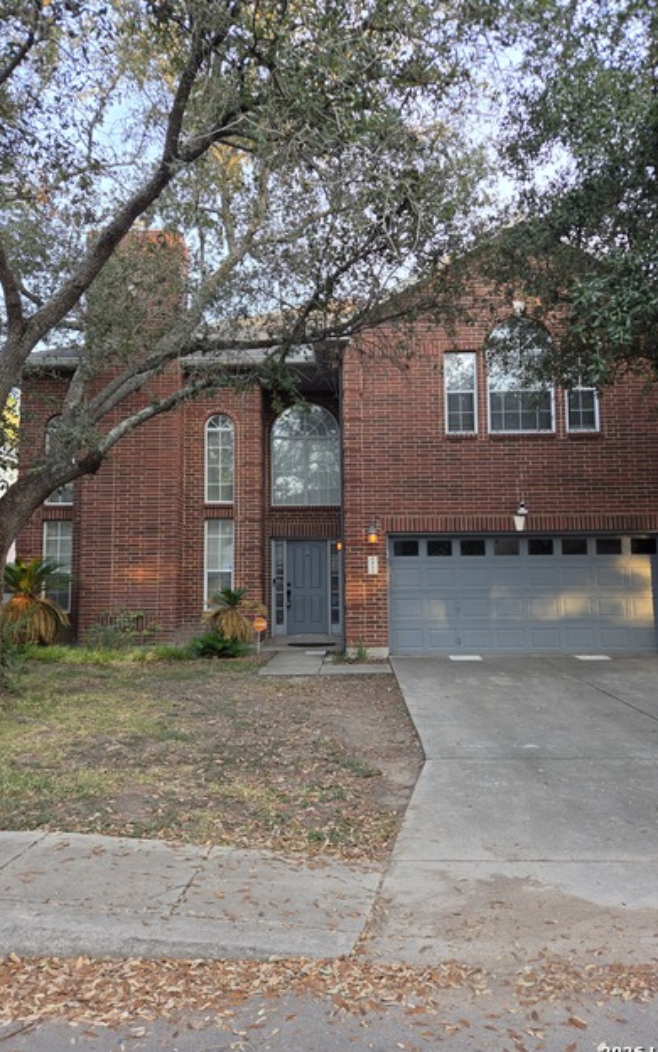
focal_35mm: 25
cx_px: 331
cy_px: 523
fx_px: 717
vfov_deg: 72.5
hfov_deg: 49.3
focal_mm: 5.4
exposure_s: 1/180
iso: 50
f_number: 1.8
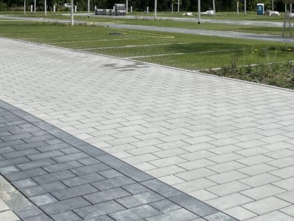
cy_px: -10
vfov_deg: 24.3
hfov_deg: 33.1
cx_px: 74
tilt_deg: +1.9
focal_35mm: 57
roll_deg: -0.6
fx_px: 484
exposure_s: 1/6494
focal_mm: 4.2
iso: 32
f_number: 1.6
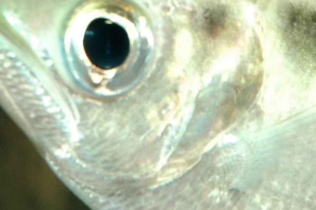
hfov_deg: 4.9
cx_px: 296
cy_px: 79
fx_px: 3683
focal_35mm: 420
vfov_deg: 3.3
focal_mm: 70
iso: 320
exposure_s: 1/200
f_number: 8
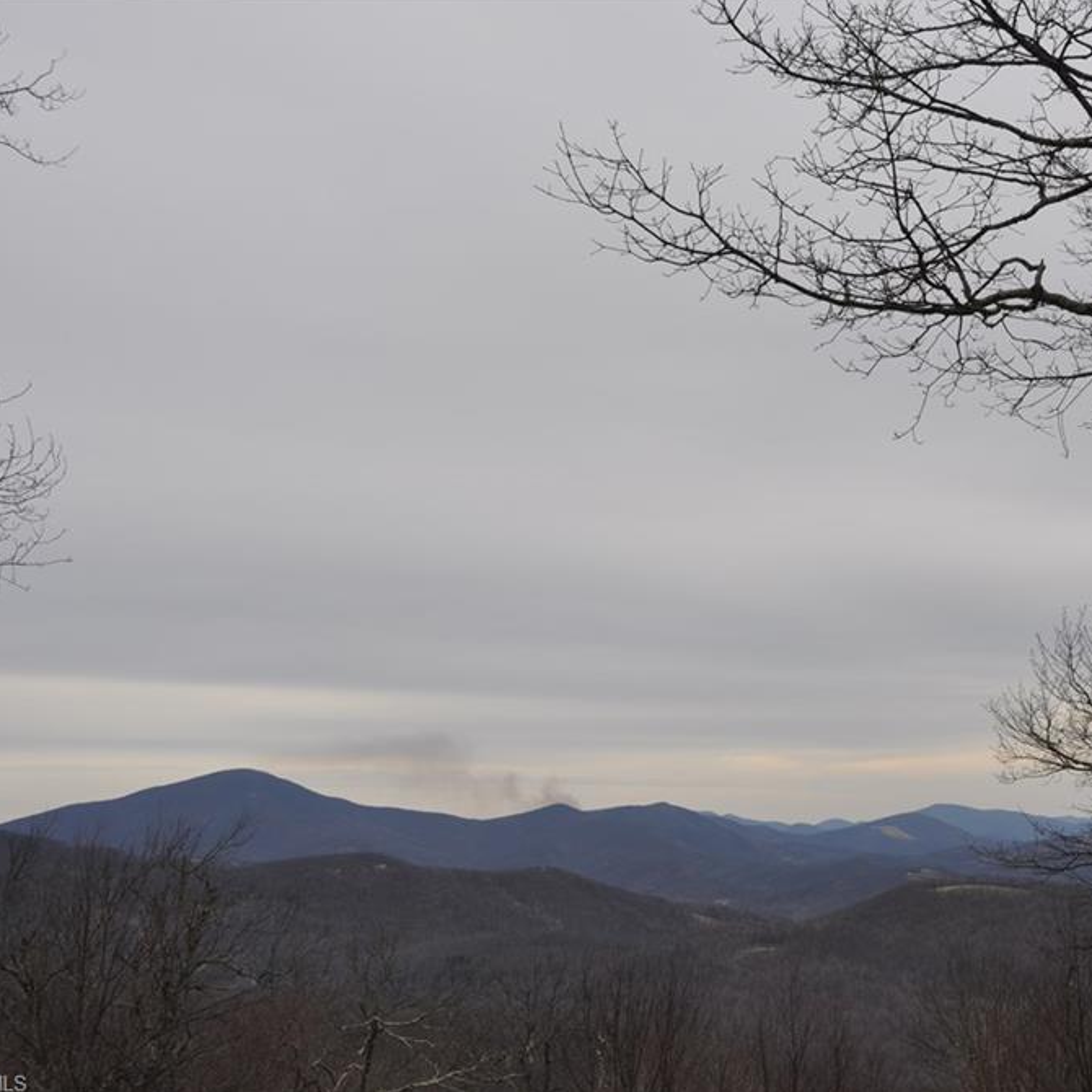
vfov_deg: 34.9
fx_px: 1736
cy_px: 545
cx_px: 751
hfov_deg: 34.5
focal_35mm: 49
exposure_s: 1/320
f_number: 9
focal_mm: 25
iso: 200
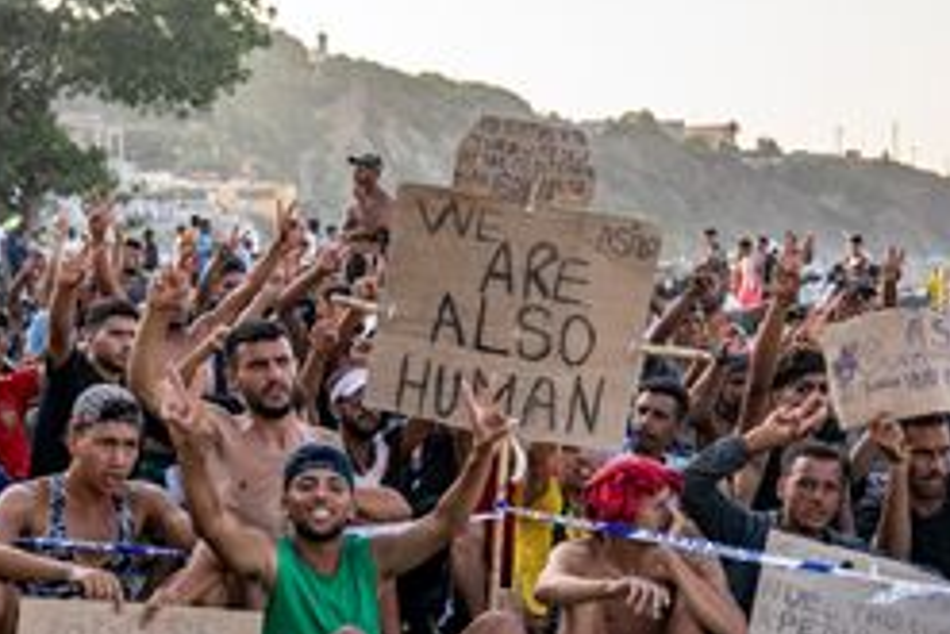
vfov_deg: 14.6
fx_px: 2482
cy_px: 375
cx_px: 408
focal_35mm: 94
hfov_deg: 21.7
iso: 1250
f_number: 8
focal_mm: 58
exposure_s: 1/1000
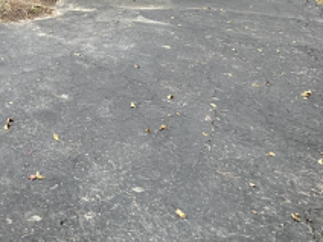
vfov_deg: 27.2
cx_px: -53
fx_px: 411
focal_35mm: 44
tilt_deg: +1.4
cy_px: -78
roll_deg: -0.7
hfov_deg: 35.2
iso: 40
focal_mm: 2.22
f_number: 2.2
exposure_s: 1/170
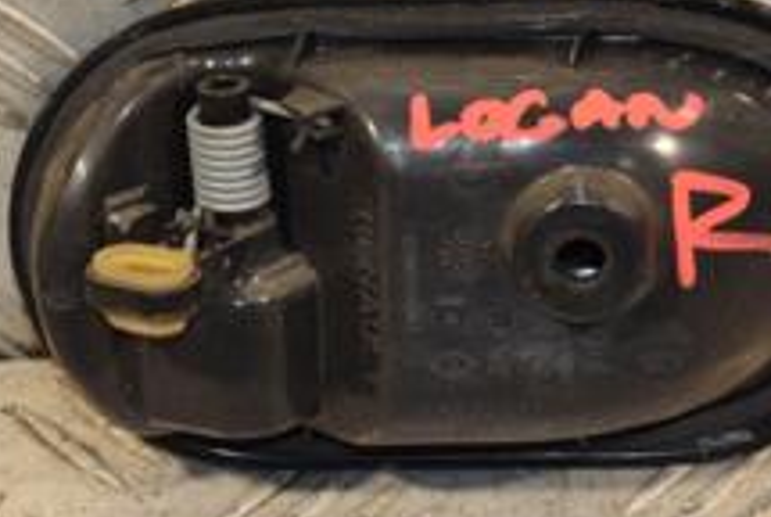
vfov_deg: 5.3
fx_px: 5554
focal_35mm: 259
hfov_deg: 7.9
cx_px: 416
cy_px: 154
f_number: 5.3
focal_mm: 62
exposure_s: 1/160
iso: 800
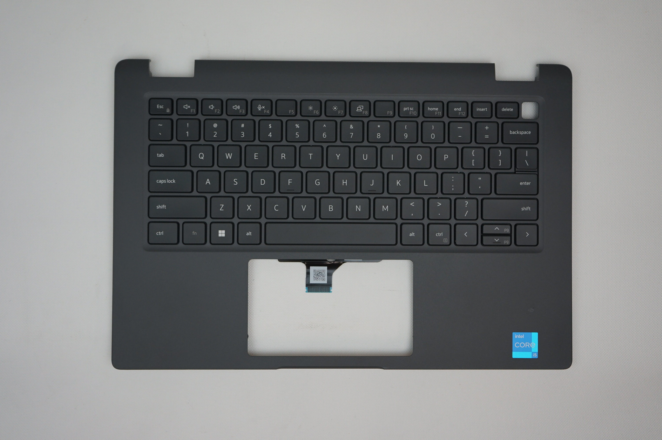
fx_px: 735
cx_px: 331
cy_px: 220
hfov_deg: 48.5
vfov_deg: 33.3
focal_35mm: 40
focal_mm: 40
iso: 500
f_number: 4
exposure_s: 1/160
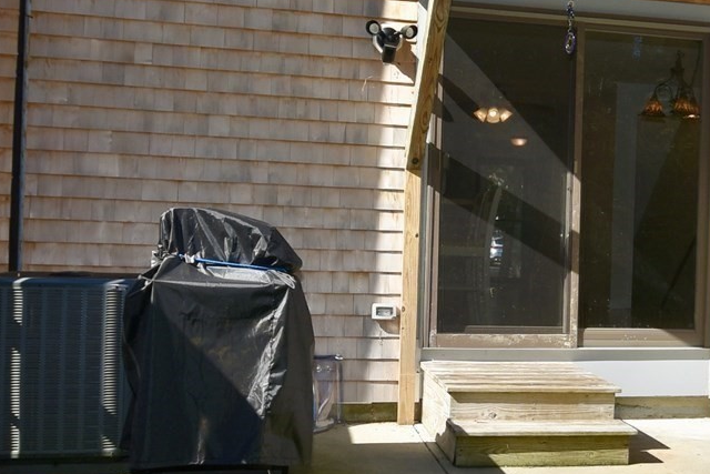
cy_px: 163
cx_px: 649
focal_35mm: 48
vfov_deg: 27.9
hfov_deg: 38.1
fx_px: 947
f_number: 7.1
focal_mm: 10
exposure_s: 1/200
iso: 100
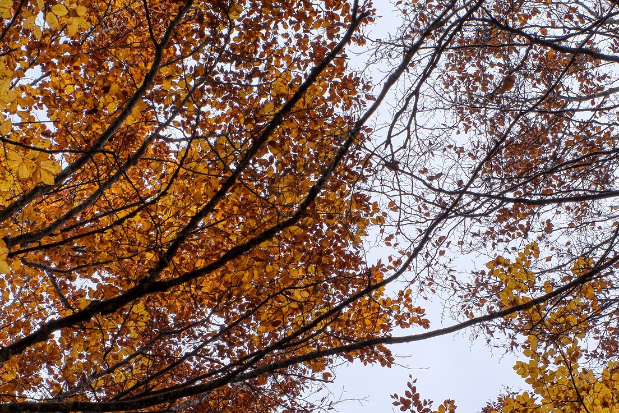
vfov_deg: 12.1
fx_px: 1943
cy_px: 313
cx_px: 412
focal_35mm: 113
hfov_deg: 18.1
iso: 250
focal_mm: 34.9
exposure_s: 1/100
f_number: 7.1
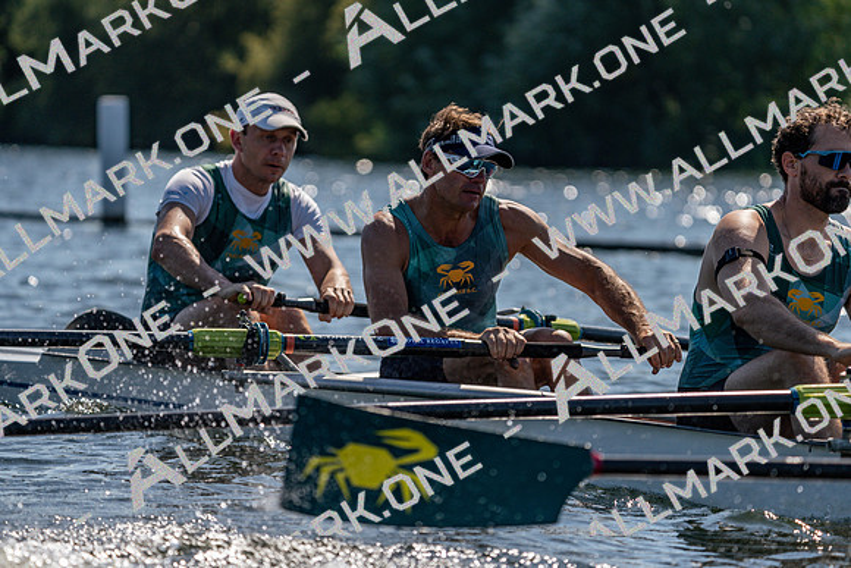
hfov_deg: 7.6
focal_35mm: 270
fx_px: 6384
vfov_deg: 5.1
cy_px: 284
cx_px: 426
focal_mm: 270
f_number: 5.6
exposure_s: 1/1600
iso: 160
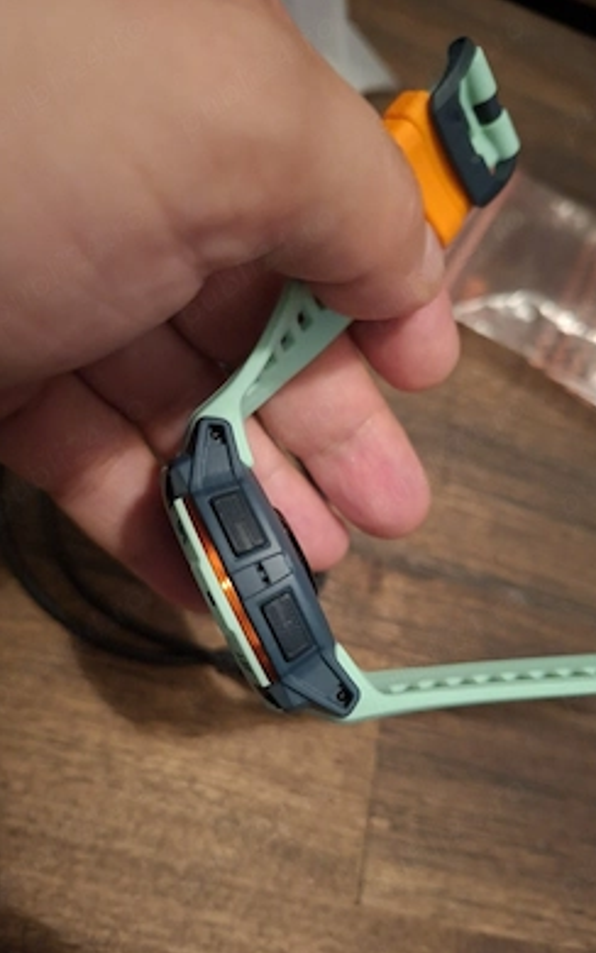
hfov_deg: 49.3
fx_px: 649
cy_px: 486
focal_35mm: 25
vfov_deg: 72.5
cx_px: 305
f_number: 1.8
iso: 800
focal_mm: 5.54
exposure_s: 1/24
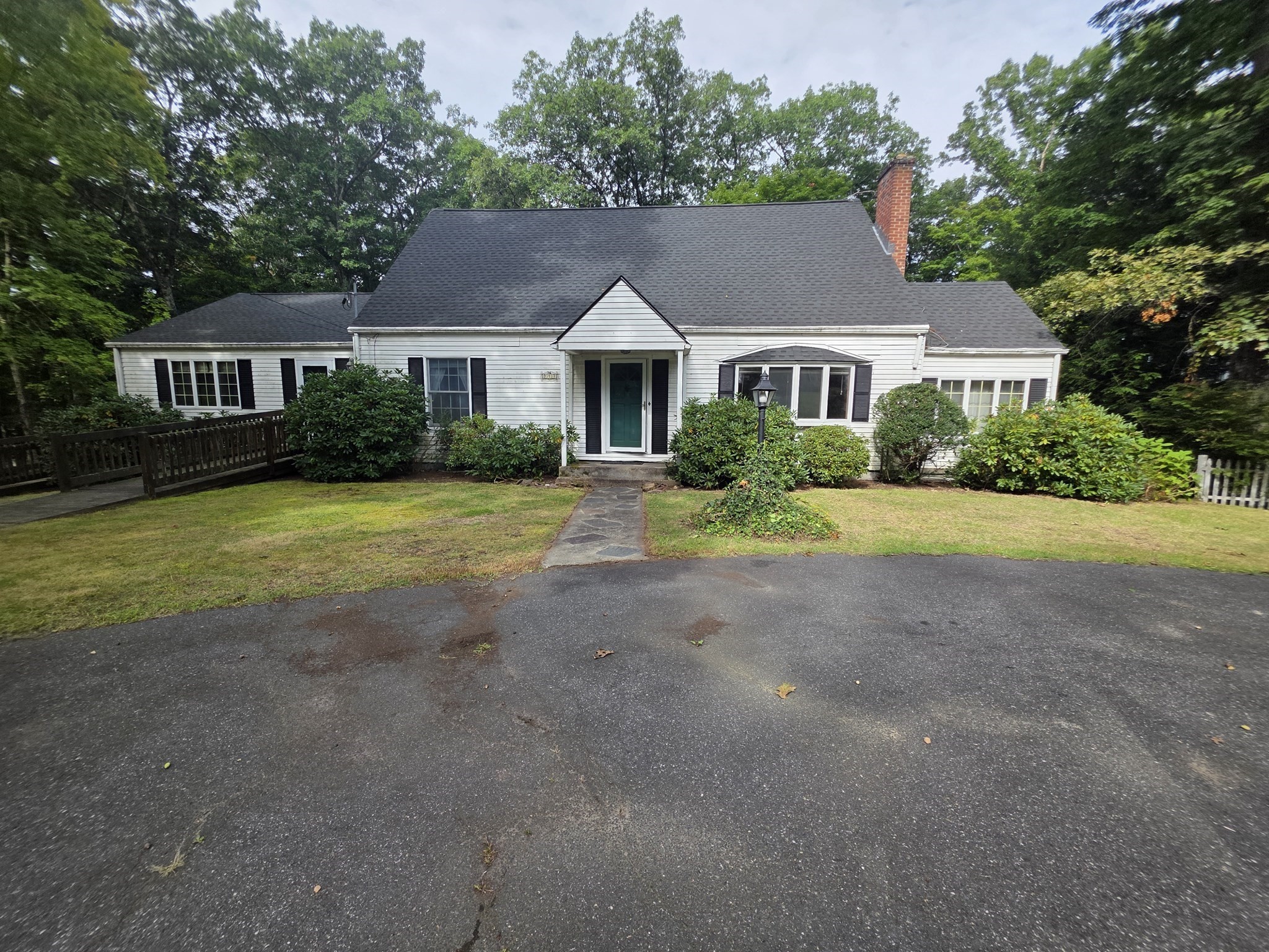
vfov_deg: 89.9
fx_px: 477
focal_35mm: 13
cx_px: 634
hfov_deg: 106.2
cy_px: 476
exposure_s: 1/986
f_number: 1.9
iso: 40
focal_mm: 2.2
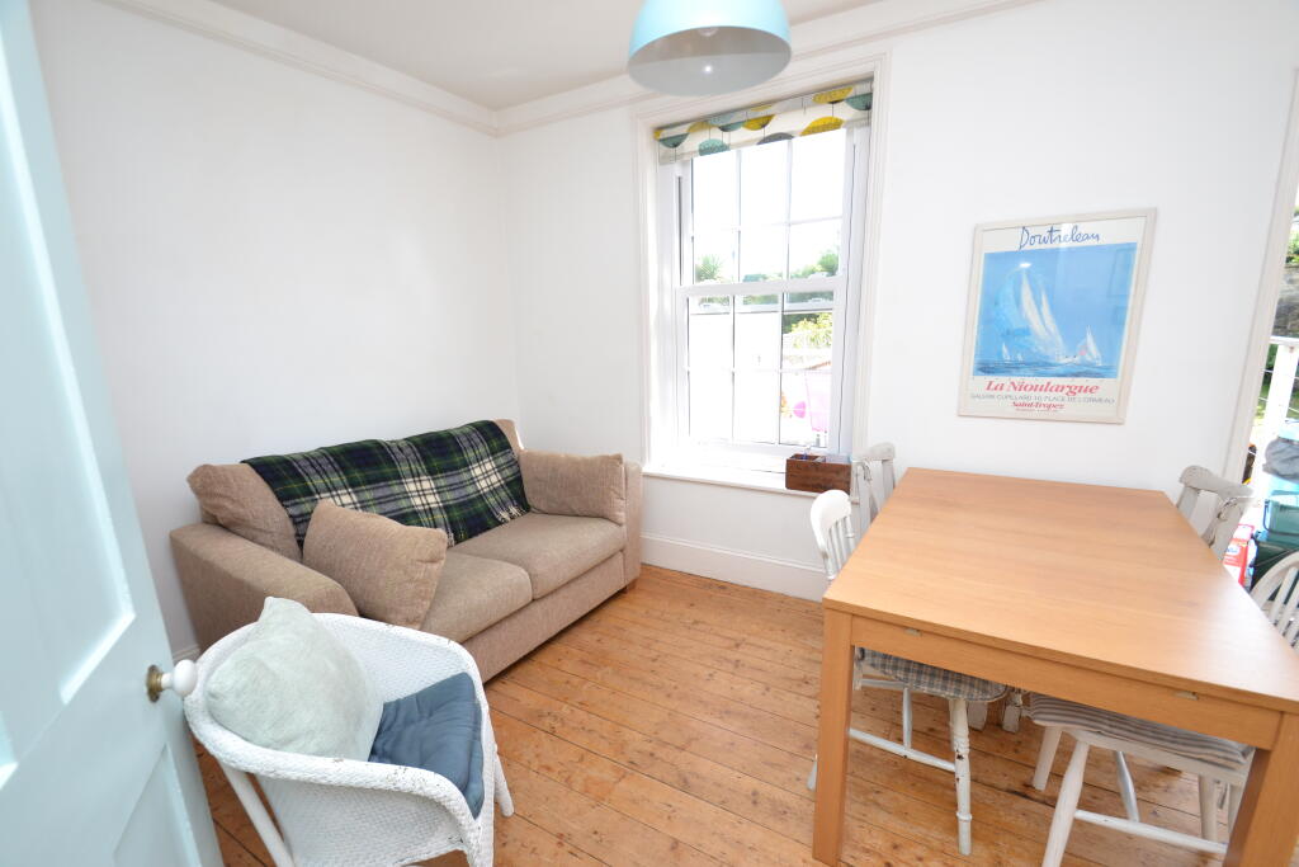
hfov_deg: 100.4
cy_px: 434
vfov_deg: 77.3
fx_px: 541
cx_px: 650
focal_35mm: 15
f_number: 6.3
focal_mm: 10
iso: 400
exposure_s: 1/160
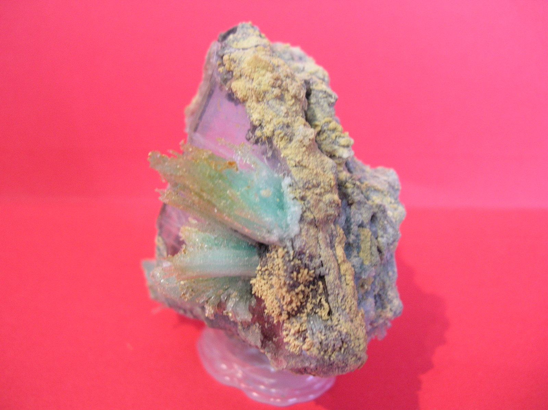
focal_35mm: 36
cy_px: 205
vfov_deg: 39.6
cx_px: 274
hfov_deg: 51.4
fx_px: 569
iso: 124
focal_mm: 6
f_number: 2.7
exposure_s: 1/3.6
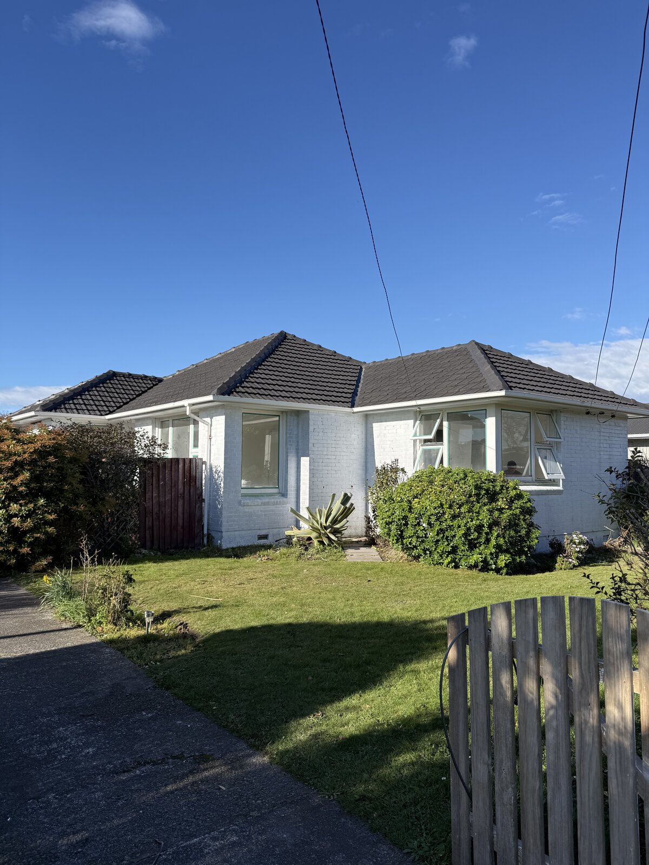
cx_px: 324
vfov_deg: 71.6
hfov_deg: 56.8
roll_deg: +0.1
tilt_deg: +5.6
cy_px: 432
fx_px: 600
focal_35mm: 24
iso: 80
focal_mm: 6.76
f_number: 1.78
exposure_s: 1/3425
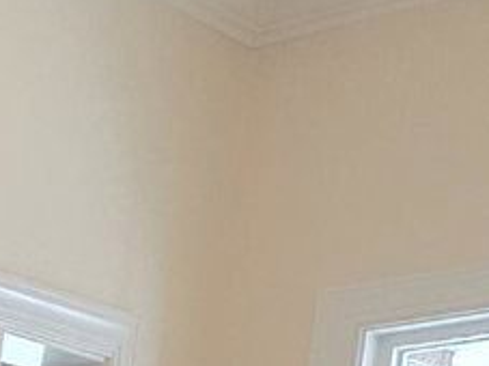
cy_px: 1236
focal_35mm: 162
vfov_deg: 7.6
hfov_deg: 9.0
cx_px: -1137
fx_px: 2287
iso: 400
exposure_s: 1/120
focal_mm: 5.4
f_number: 1.8
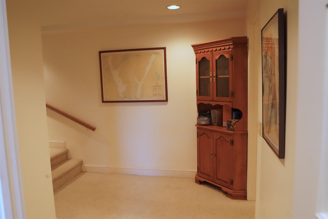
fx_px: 255
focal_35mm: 28
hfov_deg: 65.5
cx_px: 164
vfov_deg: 46.4
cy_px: 110
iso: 20000
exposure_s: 1/250
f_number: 8
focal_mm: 28
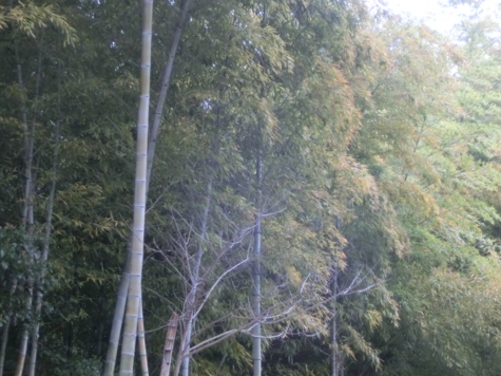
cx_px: 264
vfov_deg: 12.5
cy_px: 246
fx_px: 1707
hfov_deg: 16.7
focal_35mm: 118
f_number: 4.7
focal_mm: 12.1
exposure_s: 1/125
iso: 800
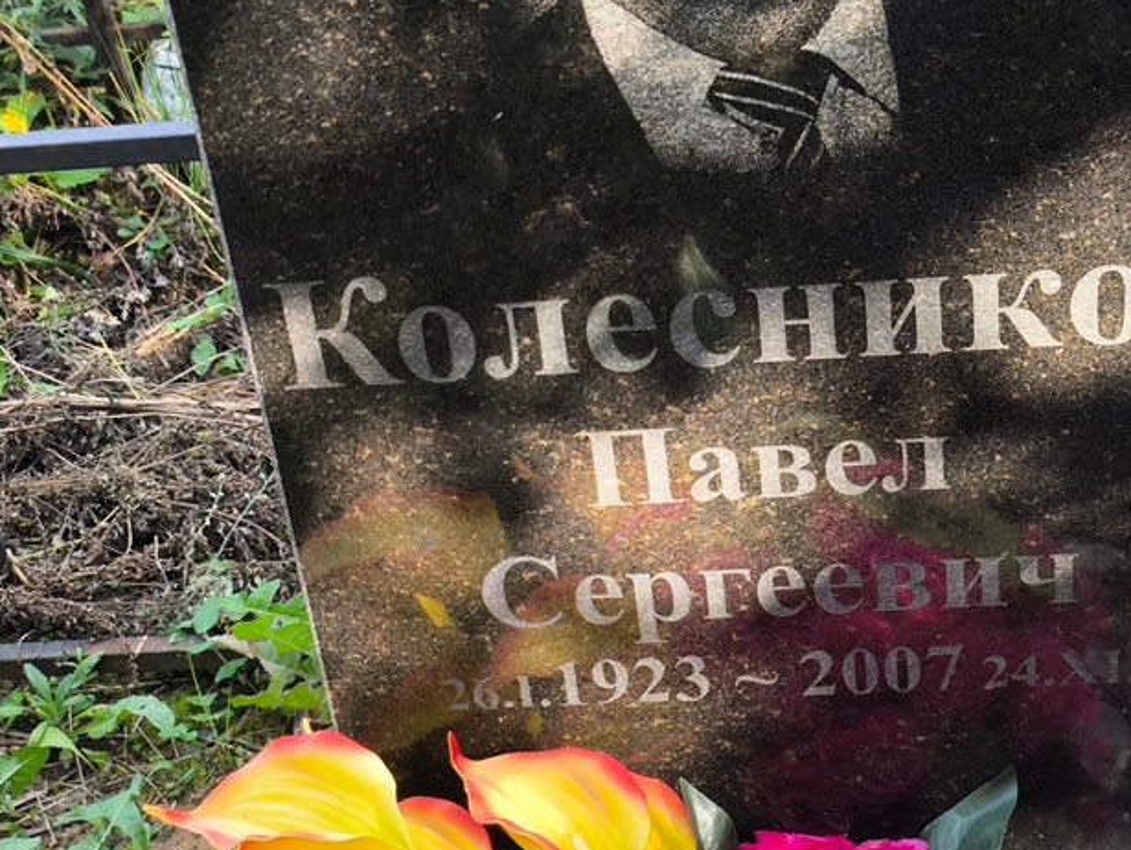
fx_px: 2125
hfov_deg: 29.8
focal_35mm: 65
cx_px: 661
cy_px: 502
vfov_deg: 22.6
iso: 50
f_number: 1.7
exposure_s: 1/136
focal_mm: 4.71
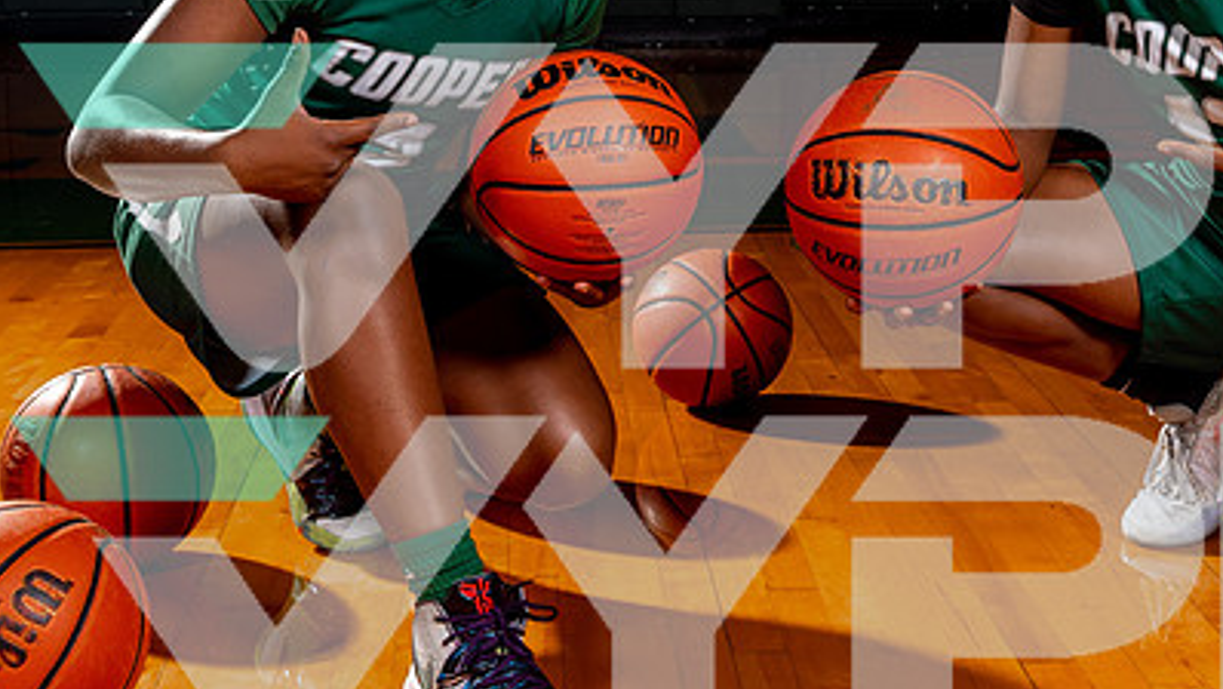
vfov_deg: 19.3
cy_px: 208
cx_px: 802
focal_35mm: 62
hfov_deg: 33.6
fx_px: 2011
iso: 125
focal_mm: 36
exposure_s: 1/125
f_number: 8
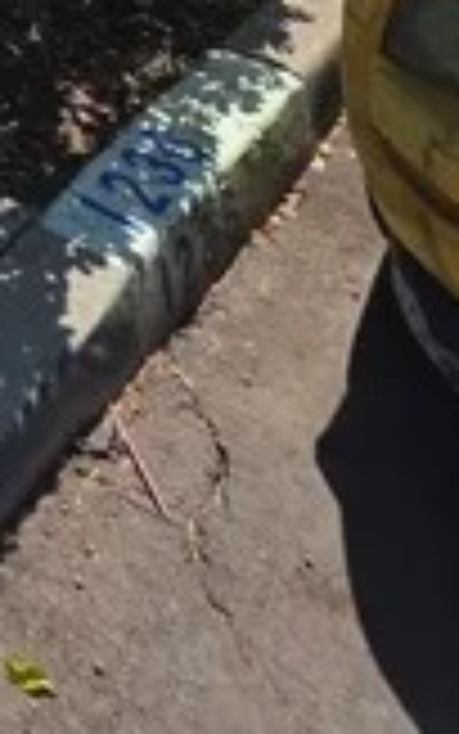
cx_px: -590
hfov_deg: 15.5
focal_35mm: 54
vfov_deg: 23.5
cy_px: -522
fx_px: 1080
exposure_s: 1/1951
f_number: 1.9
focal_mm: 2.2
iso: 40
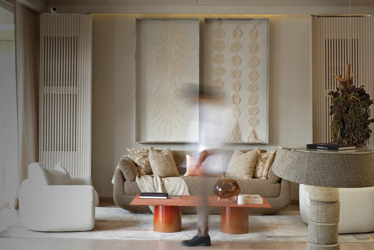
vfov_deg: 25.5
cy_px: 125
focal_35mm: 53
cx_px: 187
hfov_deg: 37.5
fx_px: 551
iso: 80
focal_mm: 35
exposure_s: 1/3
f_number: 13
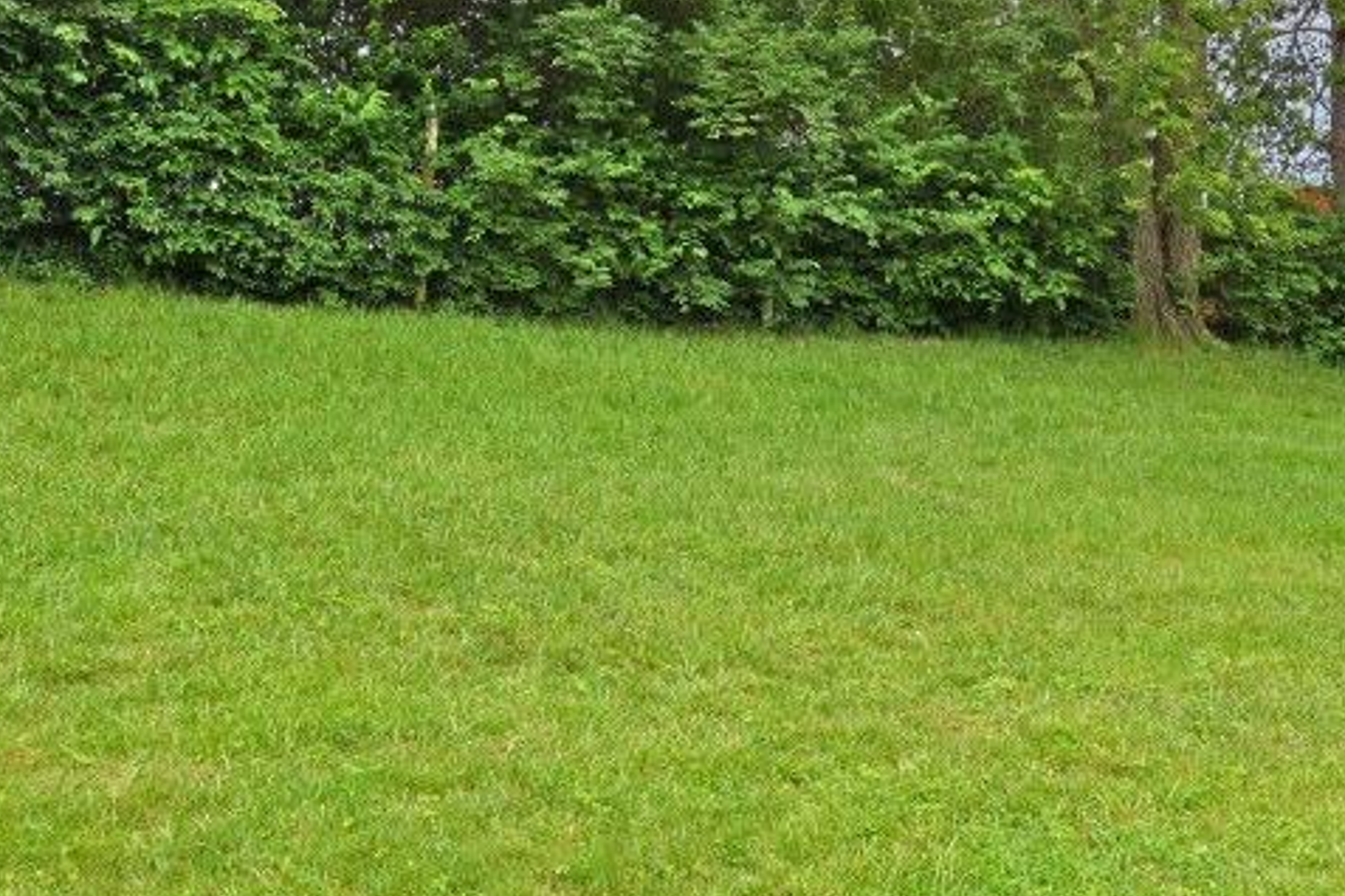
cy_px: 400
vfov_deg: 30.5
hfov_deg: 44.1
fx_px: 1644
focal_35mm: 44
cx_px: 860
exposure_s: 1/160
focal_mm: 14
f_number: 11
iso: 200
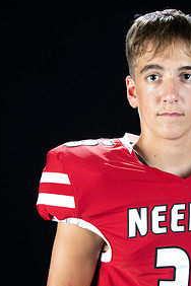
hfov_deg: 13.8
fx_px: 788
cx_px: 145
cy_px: 205
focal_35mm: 99
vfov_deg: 20.5
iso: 320
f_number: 9
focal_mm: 62
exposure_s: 1/160
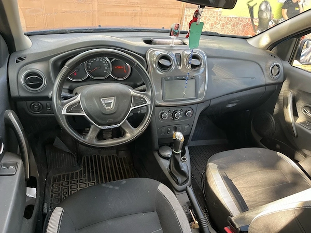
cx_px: 156
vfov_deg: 53.1
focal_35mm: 26
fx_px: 234
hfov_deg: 67.3
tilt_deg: -32.9
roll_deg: -7.3
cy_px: 116
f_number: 1.6
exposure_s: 1/121
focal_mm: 5.1
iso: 125
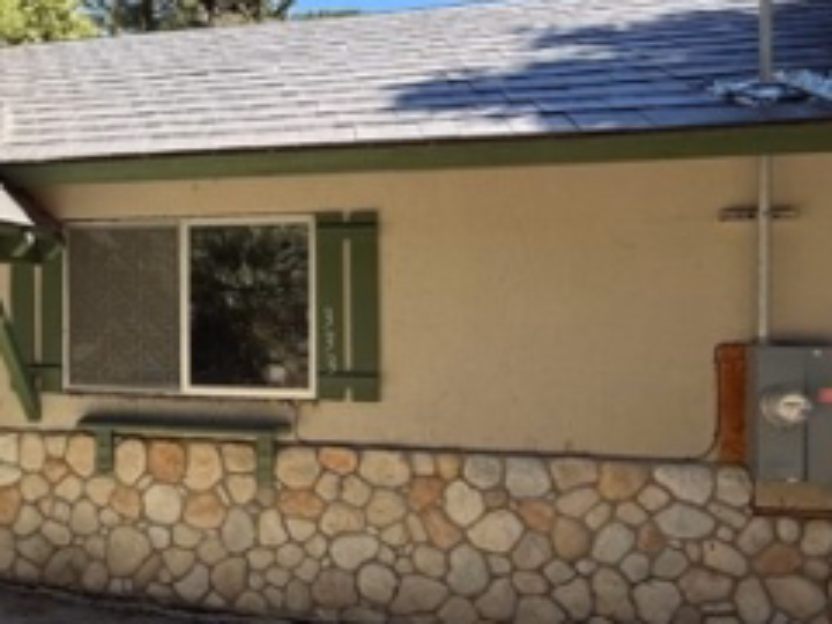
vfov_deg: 41.8
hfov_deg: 48.9
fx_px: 817
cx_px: 104
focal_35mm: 34
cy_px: 295
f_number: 2.2
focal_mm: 2.22
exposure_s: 1/625
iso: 50
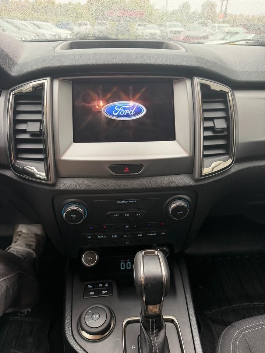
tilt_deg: -30.4
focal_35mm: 24
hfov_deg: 56.8
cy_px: 176
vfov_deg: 71.6
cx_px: 132
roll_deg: -2.1
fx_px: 245
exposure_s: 1/109
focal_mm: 6.76
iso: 200
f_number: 1.78
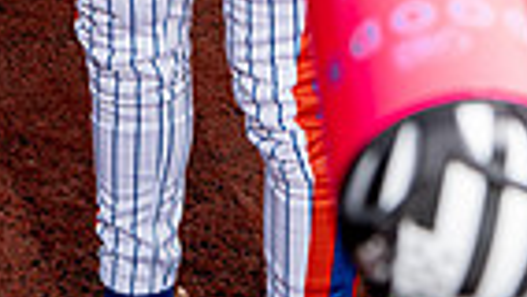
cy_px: -505
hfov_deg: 18.5
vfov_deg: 9.0
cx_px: 245
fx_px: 1622
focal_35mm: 116
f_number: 5.6
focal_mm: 35
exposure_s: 1/250
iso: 250
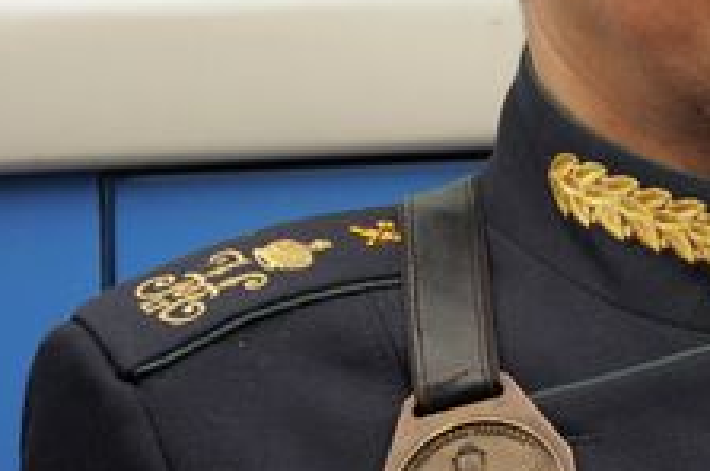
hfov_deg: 7.5
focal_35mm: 273
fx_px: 5376
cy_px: 27
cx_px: 793
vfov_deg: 5.0
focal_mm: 58
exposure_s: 1/50
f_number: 5
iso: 200
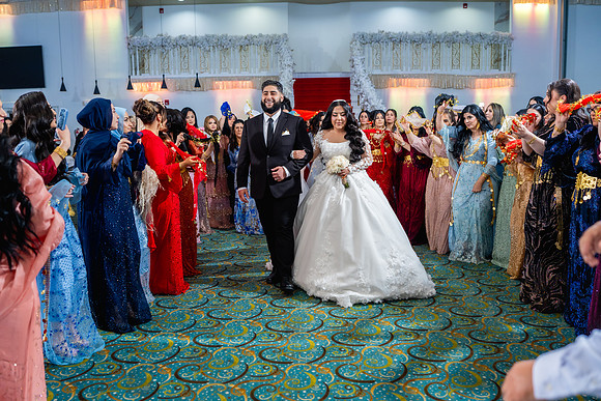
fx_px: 468
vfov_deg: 46.4
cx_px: 300
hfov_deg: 65.5
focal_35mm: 28
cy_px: 200
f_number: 2.8
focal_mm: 28
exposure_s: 1/160
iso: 800
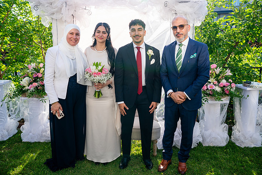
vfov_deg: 46.4
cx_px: 131
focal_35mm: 28
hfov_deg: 65.5
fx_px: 204
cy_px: 88
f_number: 3.5
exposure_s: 1/640
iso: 200
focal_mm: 28
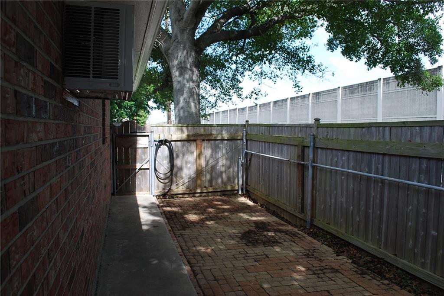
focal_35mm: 27
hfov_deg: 67.4
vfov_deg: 48.0
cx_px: 222
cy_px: 148
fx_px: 333
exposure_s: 1/160
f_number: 6.3
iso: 100
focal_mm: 18
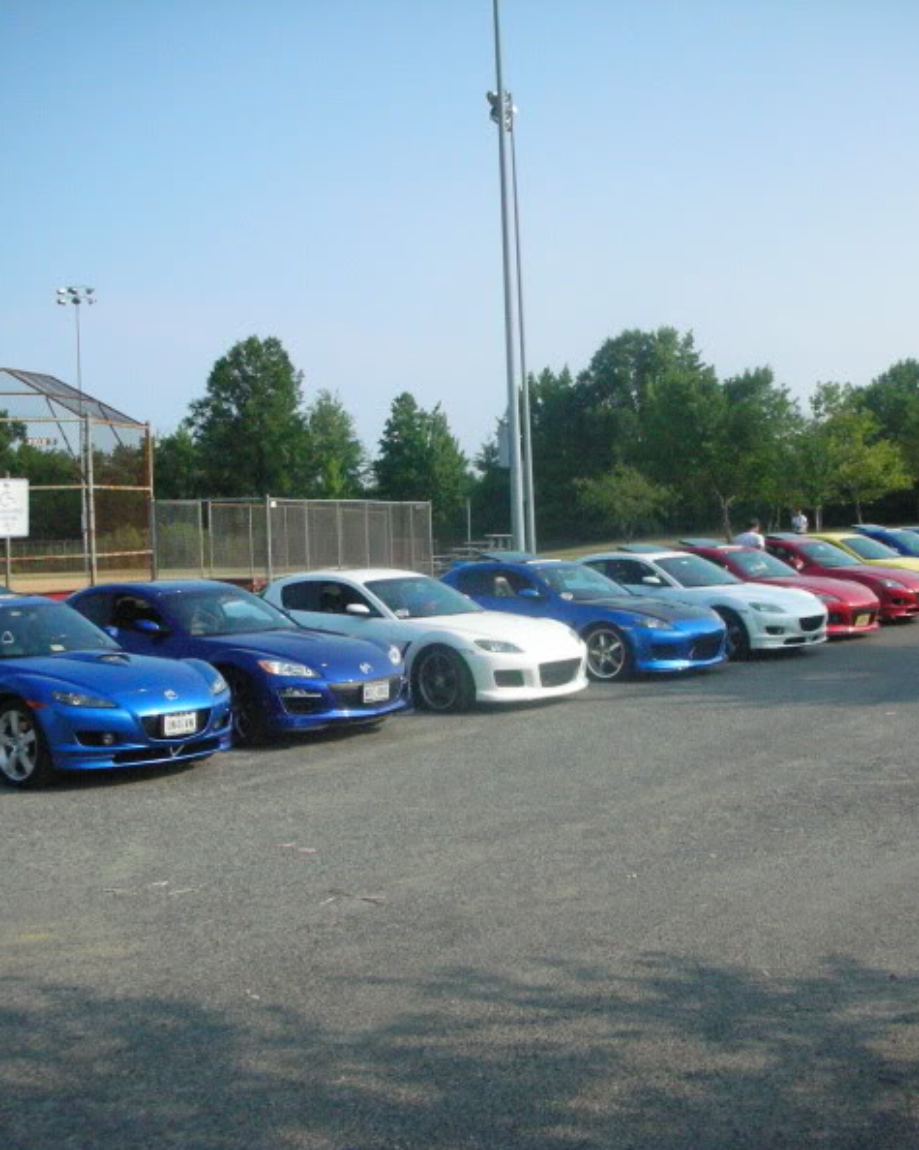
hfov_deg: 32.7
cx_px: 484
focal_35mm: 46
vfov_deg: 40.3
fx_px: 1564
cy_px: 577
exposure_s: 1/500
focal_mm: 5.8
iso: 400
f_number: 8.5
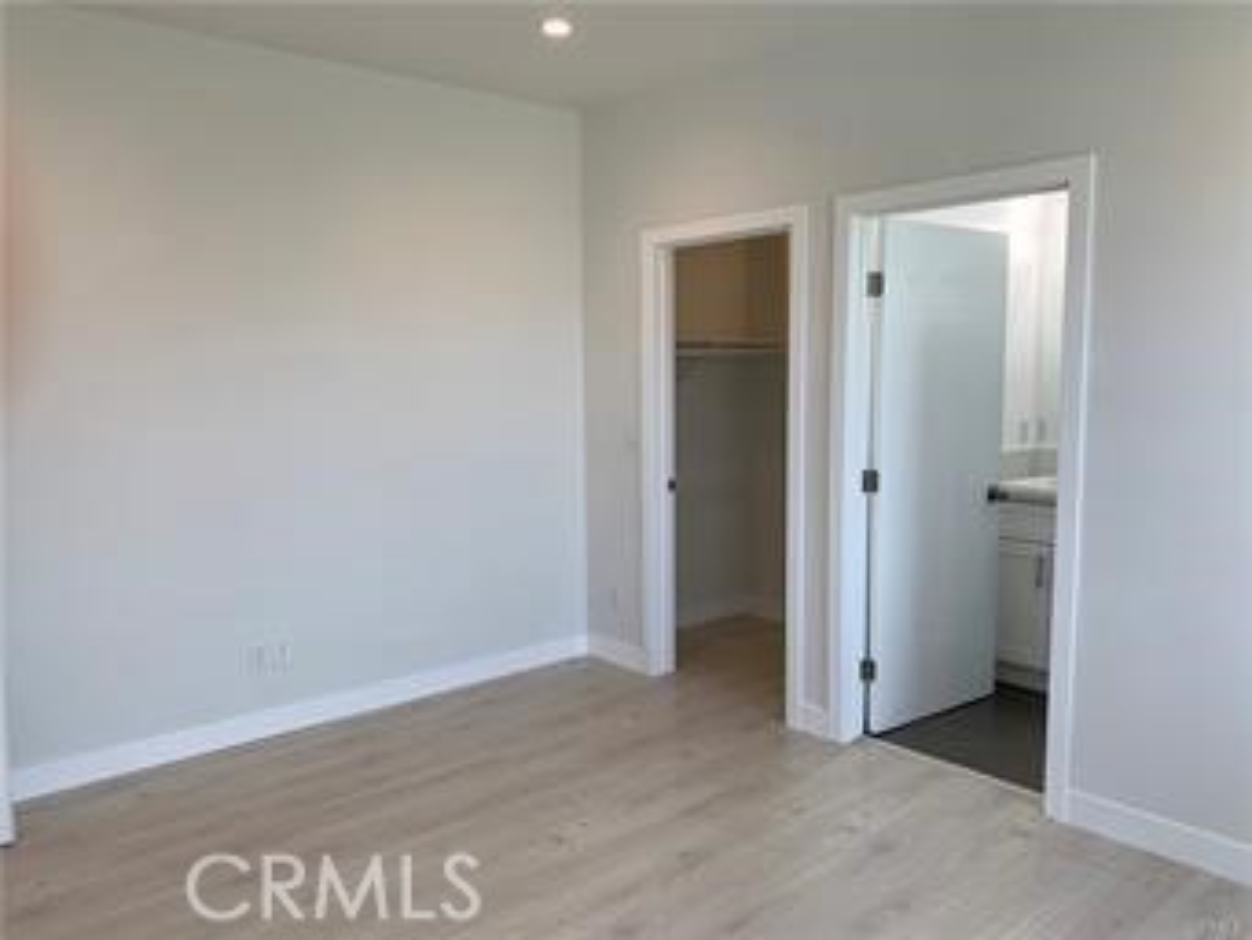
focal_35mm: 26
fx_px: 941
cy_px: 470
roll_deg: -0.4
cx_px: 626
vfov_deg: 53.1
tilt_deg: -5.9
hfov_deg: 67.3
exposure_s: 1/120
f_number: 1.8
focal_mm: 4.25
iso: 32
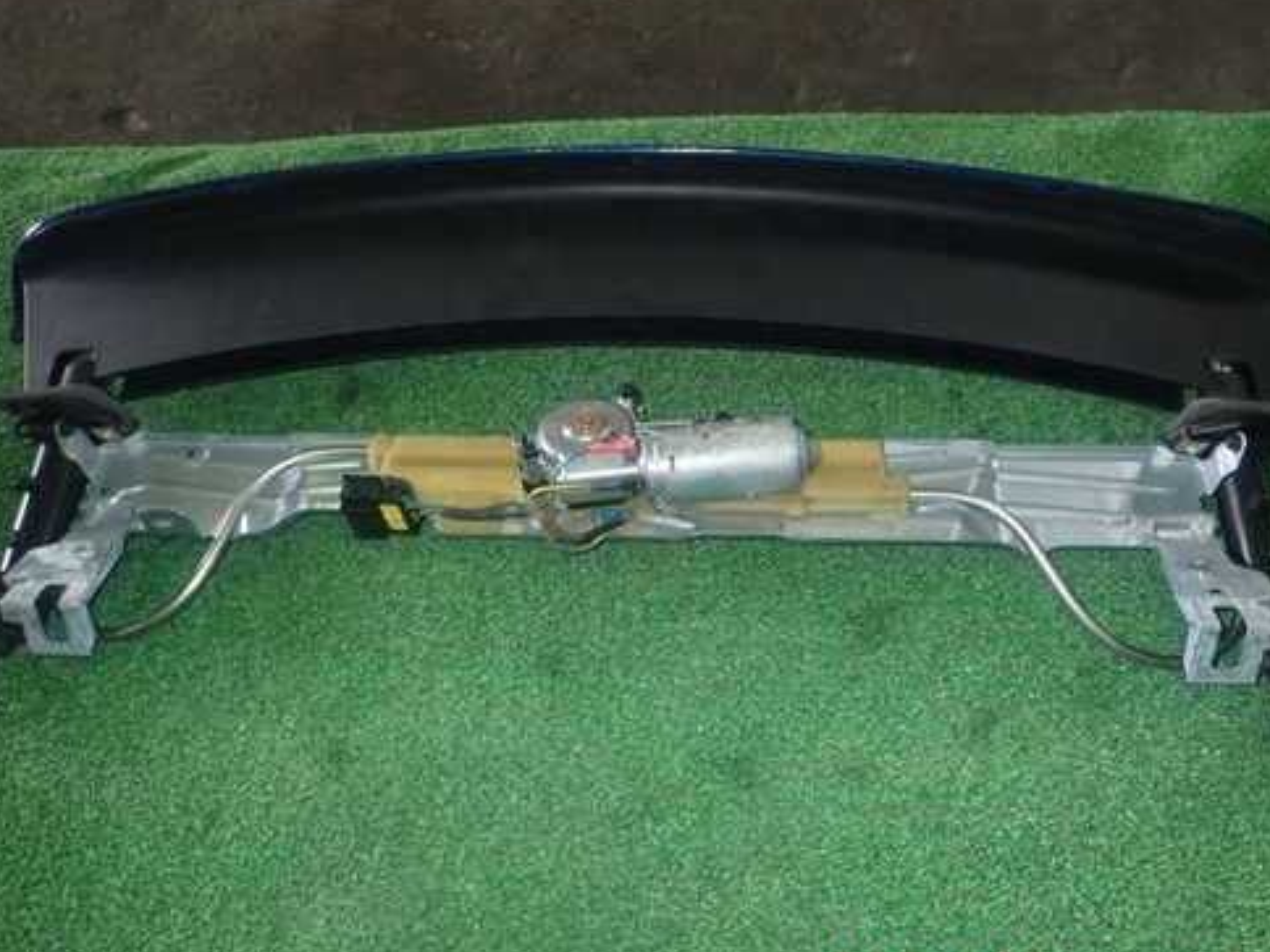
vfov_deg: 45.4
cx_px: 643
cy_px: 427
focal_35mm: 31
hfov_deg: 58.3
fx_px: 1137
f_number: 5.6
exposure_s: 1/30
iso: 800
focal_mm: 4.5
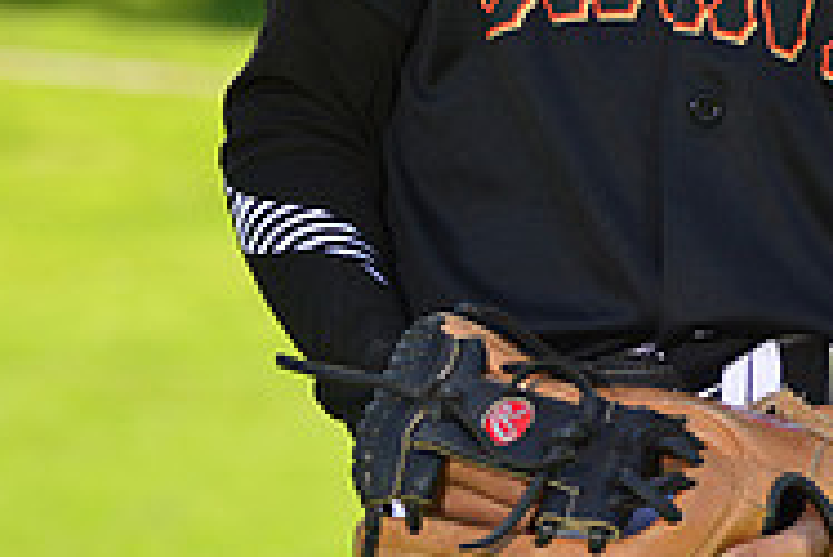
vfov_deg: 3.5
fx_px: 8985
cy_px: -163
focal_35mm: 388
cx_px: 837
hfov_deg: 5.3
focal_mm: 125
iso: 200
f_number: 8
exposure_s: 1/250
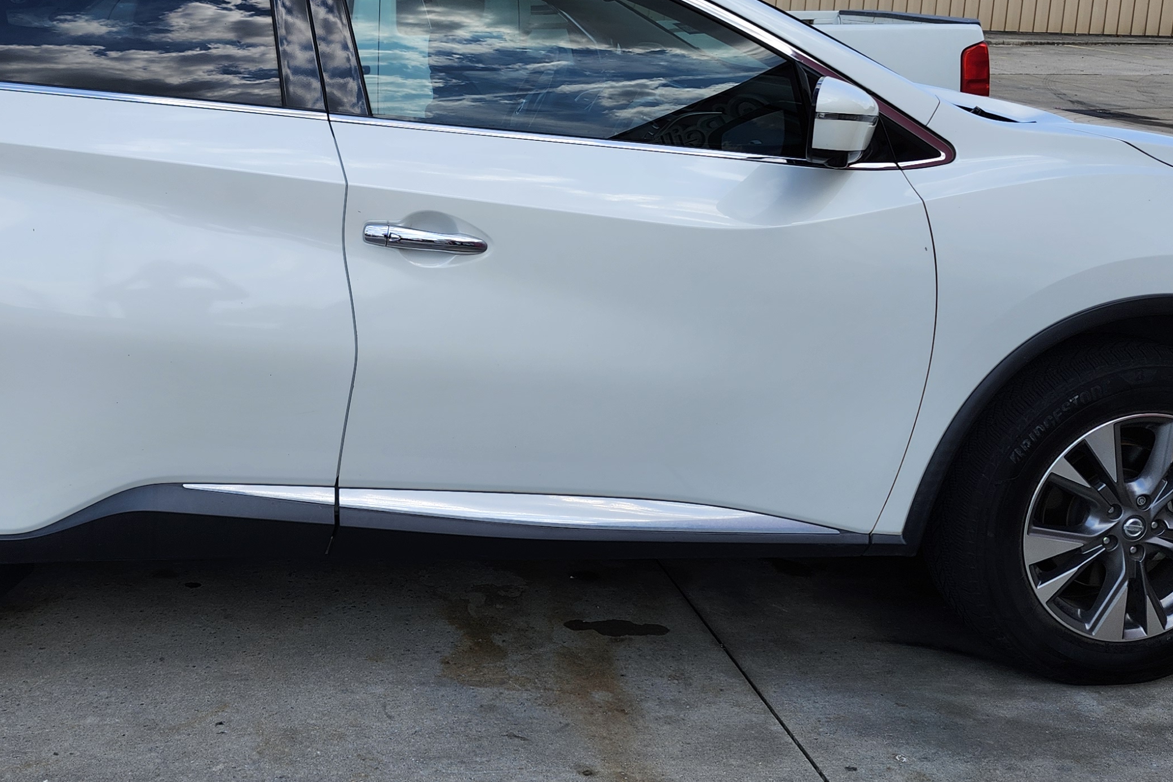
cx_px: 376
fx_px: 1499
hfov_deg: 42.1
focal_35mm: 46
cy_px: 279
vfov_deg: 29.1
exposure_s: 1/1182
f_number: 1.8
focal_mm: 5.54
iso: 25
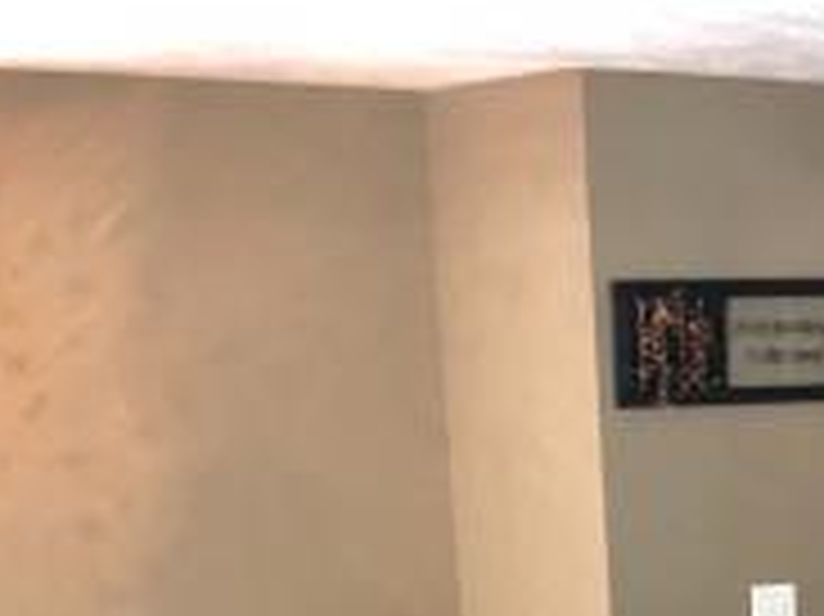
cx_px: 1171
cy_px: 976
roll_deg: -0.9
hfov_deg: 18.2
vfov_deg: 14.0
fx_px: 2331
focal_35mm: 98
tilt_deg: -16.3
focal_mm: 4
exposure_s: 1/8
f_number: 1.8
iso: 100
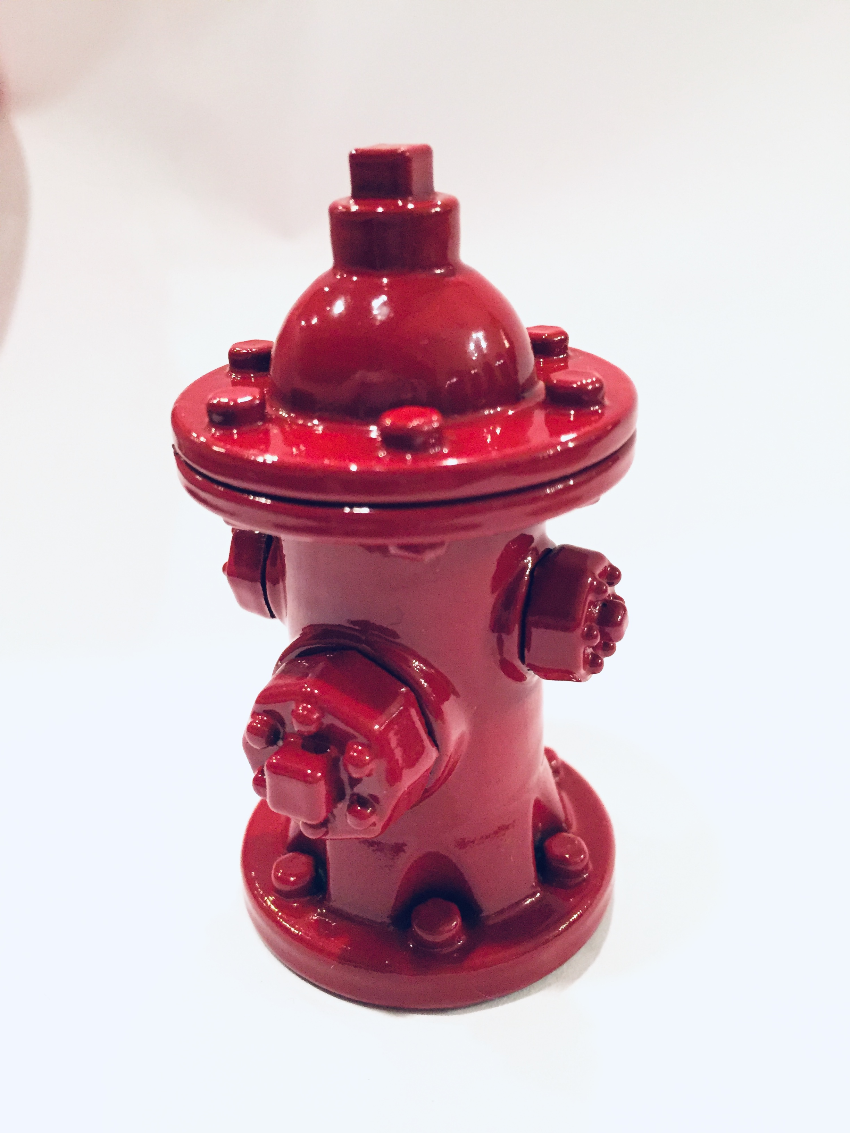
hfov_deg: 48.2
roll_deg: +1.1
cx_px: 425
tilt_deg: -24.7
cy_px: 566
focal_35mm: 29
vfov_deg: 61.7
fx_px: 949
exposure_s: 1/30
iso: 250
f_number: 2.2
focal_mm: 4.15
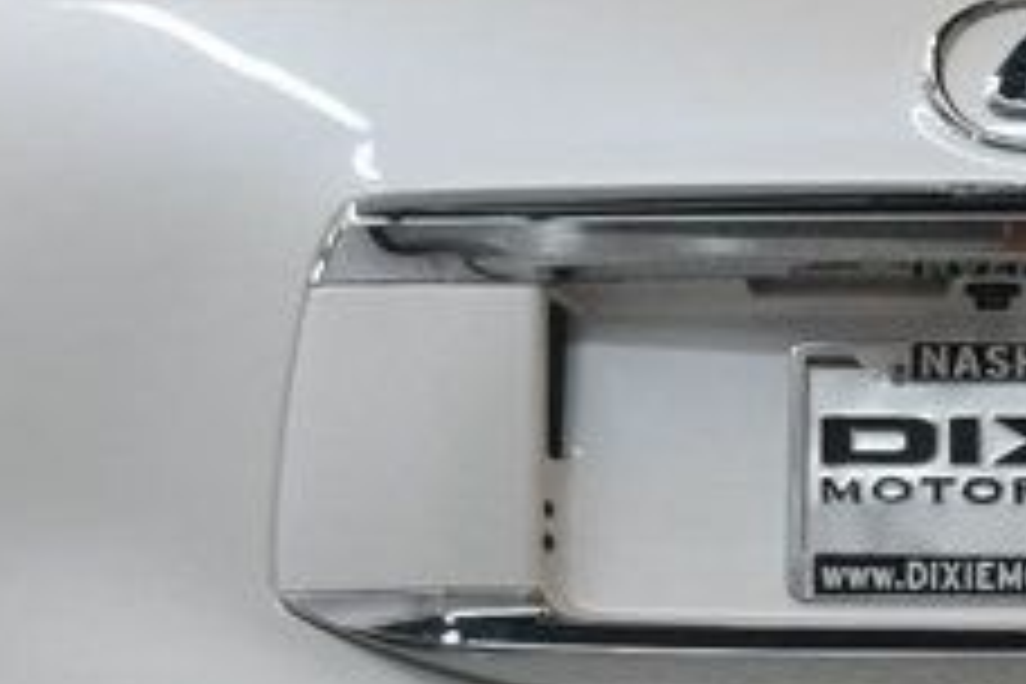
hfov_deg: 11.6
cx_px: 1107
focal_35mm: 175
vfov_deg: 7.8
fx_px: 4987
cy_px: 522
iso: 1100
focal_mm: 26
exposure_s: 1/125
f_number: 3.8
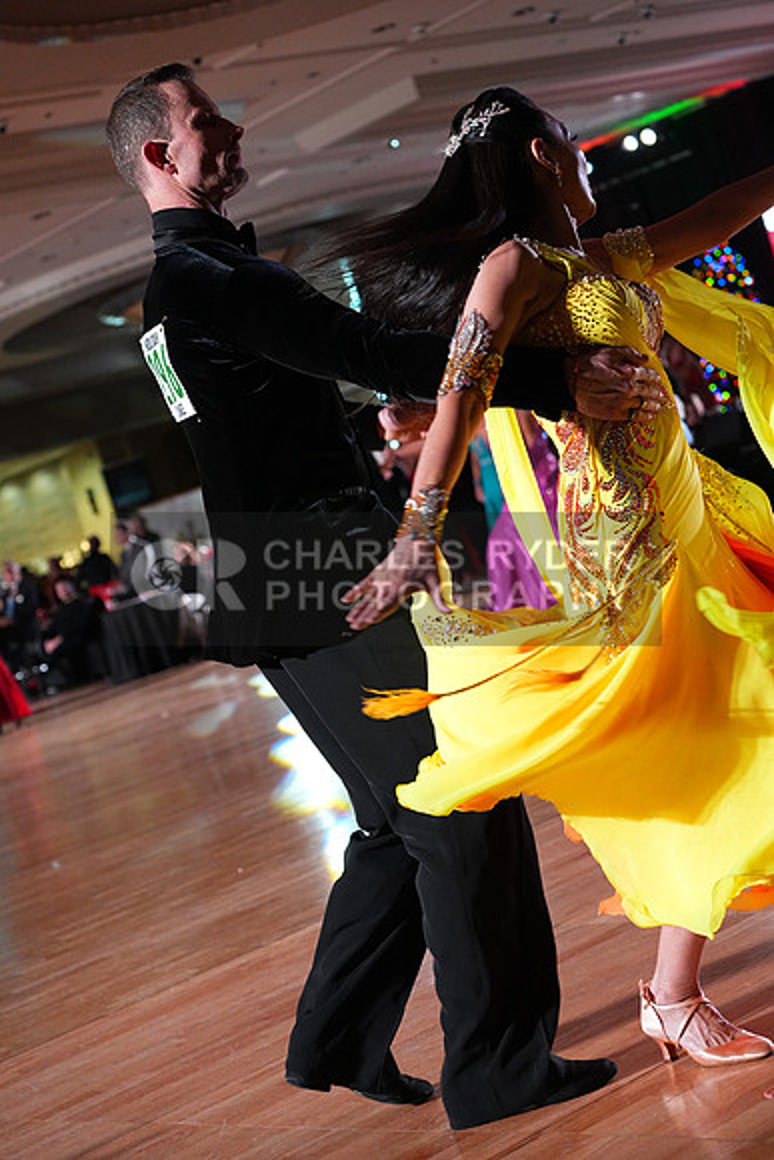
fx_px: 2256
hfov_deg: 19.5
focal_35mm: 70
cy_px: 580
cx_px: 387
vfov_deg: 28.8
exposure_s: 1/400
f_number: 4.5
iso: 6400
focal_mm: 70
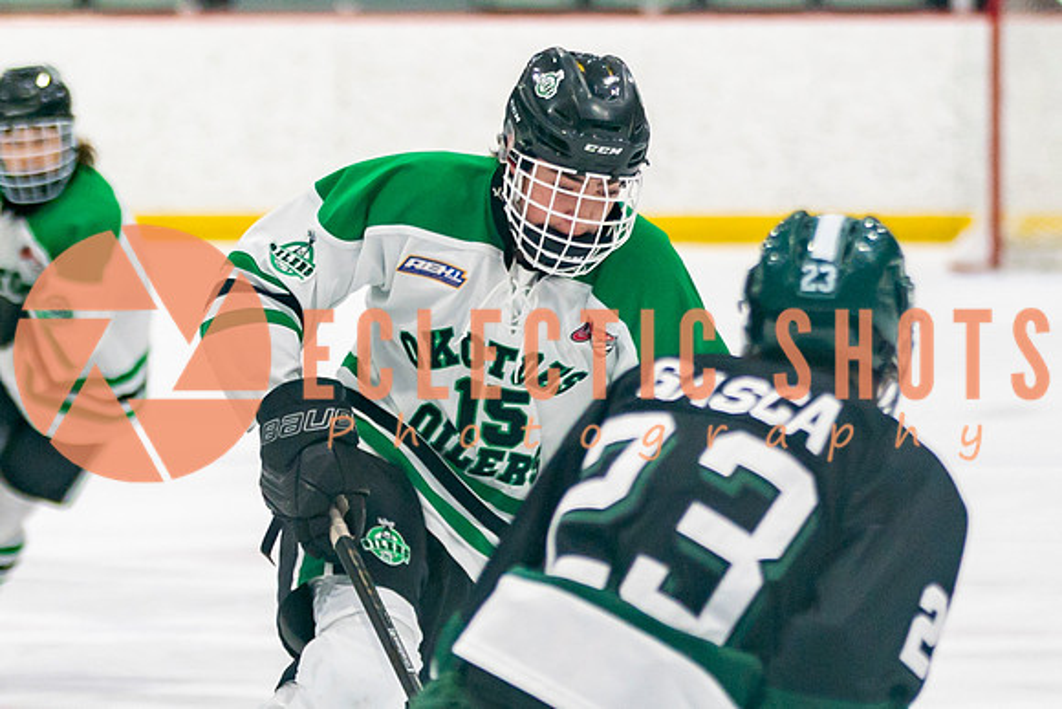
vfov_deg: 3.2
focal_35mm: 434
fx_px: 12793
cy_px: 559
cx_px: 410
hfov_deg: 4.8
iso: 400
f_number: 2.8
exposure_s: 1/640
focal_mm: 130
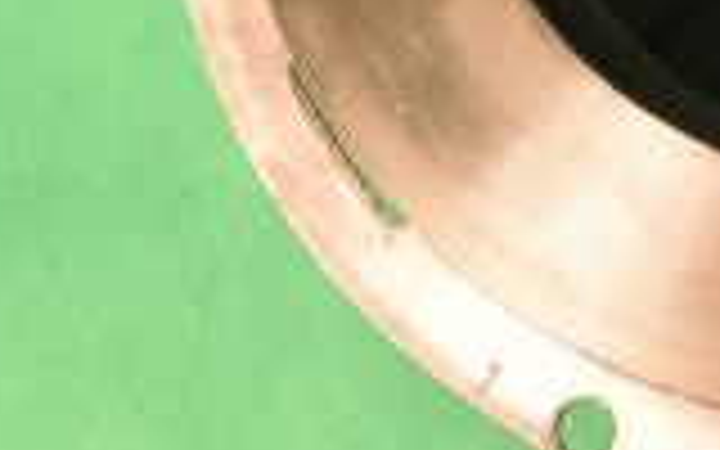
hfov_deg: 11.1
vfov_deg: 7.0
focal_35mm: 184
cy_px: -234
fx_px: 3611
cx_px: 918
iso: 1800
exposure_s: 1/50
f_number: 20
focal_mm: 32
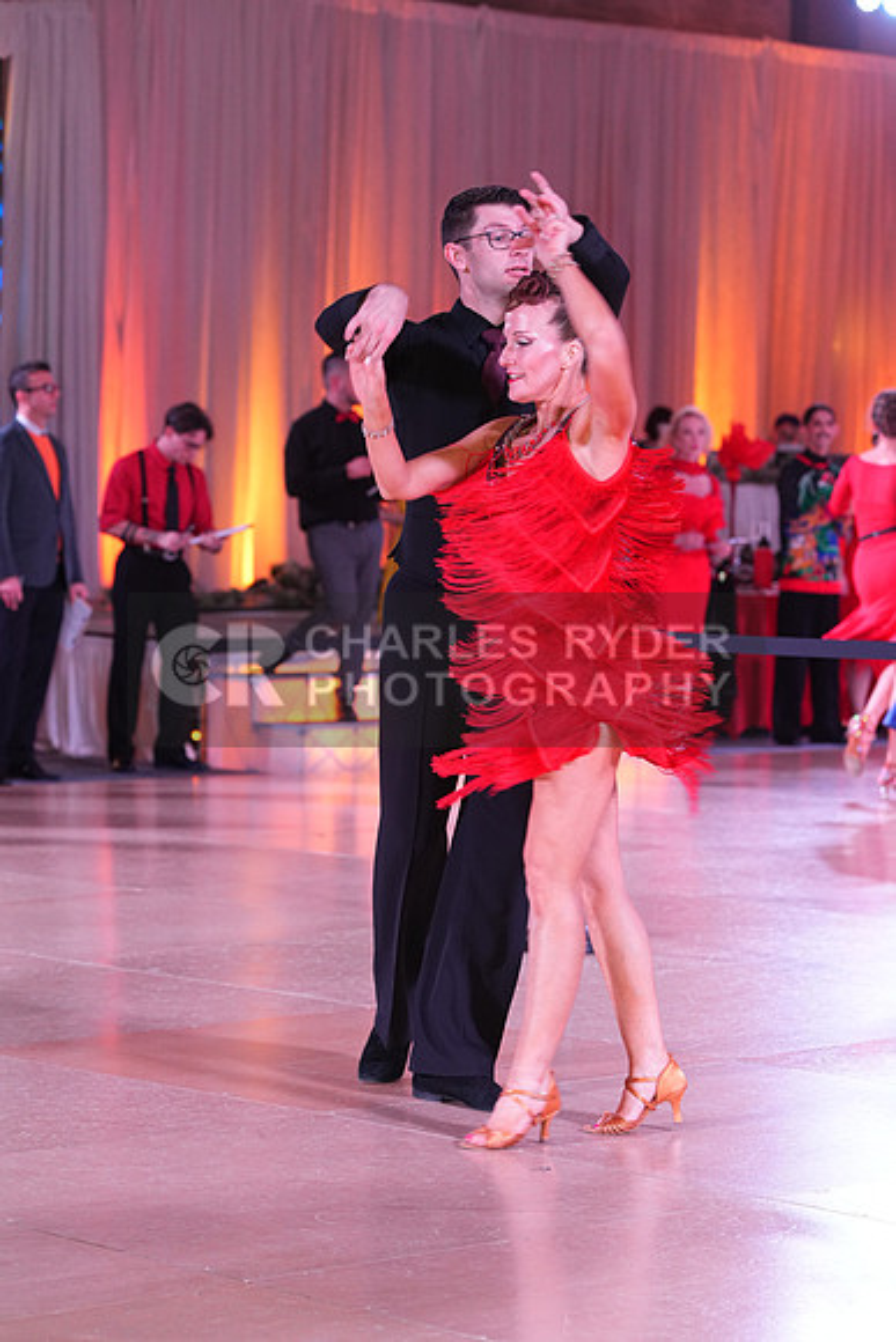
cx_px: 448
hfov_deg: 14.0
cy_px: 671
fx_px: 3656
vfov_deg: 20.8
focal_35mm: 98
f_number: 4.5
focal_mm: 98
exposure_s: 1/250
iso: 2000
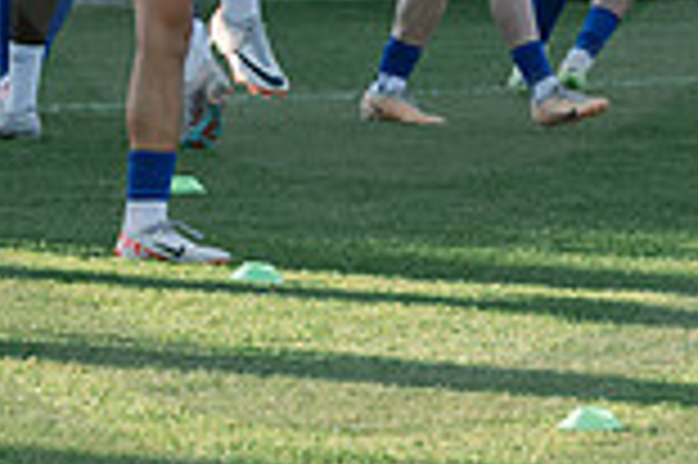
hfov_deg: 4.2
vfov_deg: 2.8
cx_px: 374
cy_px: -259
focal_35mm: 487
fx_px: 9432
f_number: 6.3
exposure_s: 1/1000
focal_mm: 130
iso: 1250
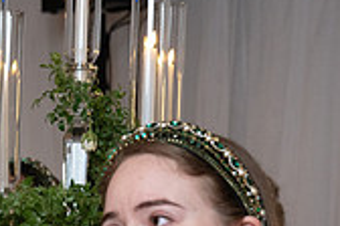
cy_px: 416
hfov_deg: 10.8
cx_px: -159
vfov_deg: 7.3
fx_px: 1728
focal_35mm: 183
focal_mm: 48
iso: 2000
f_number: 4
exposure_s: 1/200
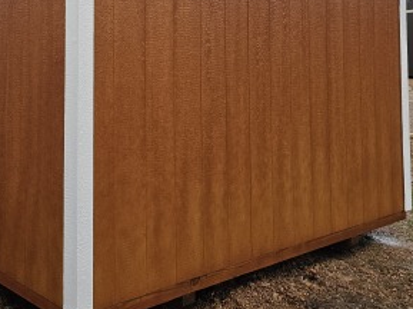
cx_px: 77
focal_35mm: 51
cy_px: 19
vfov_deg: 27.3
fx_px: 608
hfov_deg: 36.2
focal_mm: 6.3
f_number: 1.7
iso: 160
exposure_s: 1/359
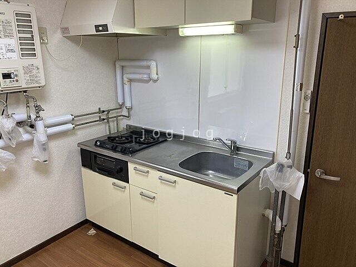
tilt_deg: -15.3
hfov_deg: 63.4
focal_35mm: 28
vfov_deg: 49.7
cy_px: 134
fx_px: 288
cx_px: 178
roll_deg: +0.6
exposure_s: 1/50
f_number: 1.8
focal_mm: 3.99
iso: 40
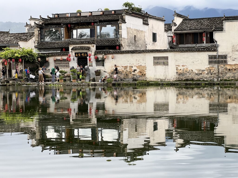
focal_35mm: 77
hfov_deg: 25.3
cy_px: 89
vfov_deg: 19.1
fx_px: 529
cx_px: 119
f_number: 2.8
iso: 40
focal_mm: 9
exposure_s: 1/121
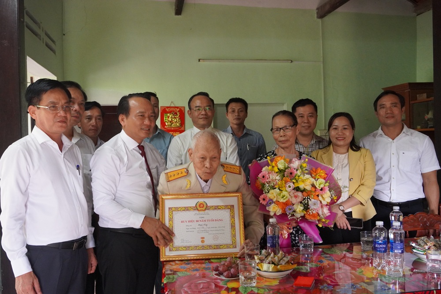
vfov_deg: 38.4
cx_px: 220
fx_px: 423
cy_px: 147
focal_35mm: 34
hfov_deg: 55.1
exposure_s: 1/80
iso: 4000
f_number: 5.6
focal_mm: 23
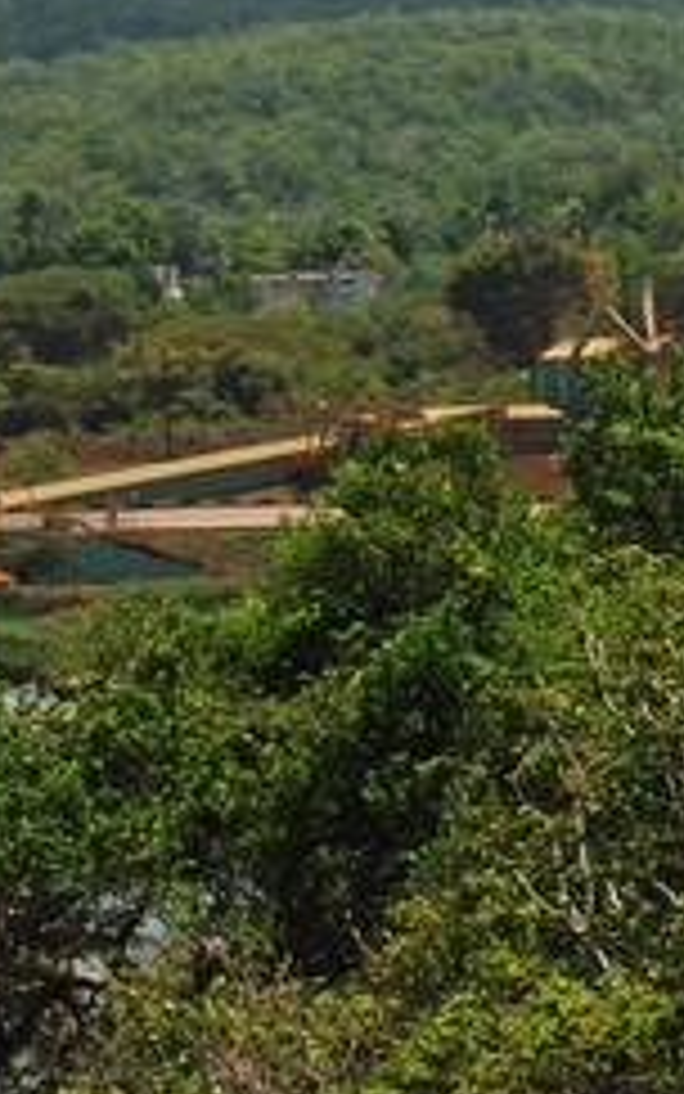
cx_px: 976
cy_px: 36
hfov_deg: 4.8
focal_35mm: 274
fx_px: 8167
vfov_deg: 7.6
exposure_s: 1/500
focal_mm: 58
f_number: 5.6
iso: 100
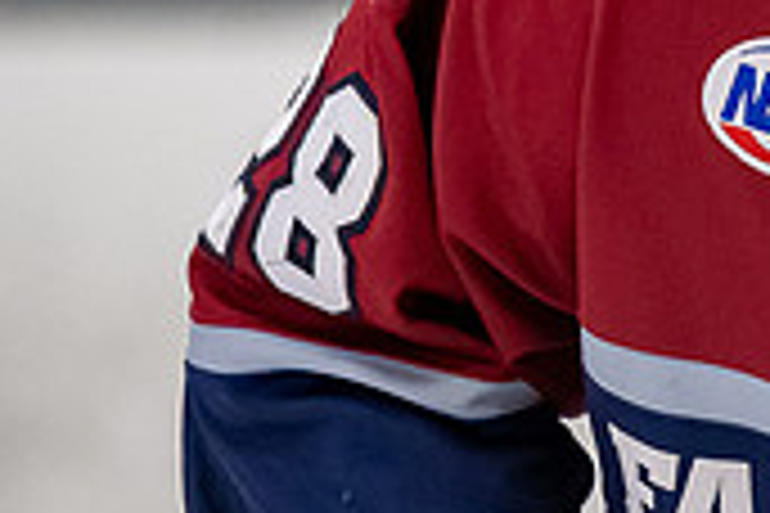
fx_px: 23633
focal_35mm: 1105
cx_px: 1467
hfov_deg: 1.9
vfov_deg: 1.2
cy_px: -226
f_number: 3.2
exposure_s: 1/800
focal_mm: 190
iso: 2000
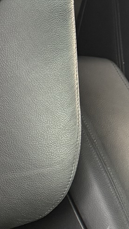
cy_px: 80
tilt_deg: -35.2
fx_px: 919
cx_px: -66
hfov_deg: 7.9
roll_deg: -33.2
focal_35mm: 151
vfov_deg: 14.2
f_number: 1.78
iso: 125
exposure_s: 1/132
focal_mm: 6.76
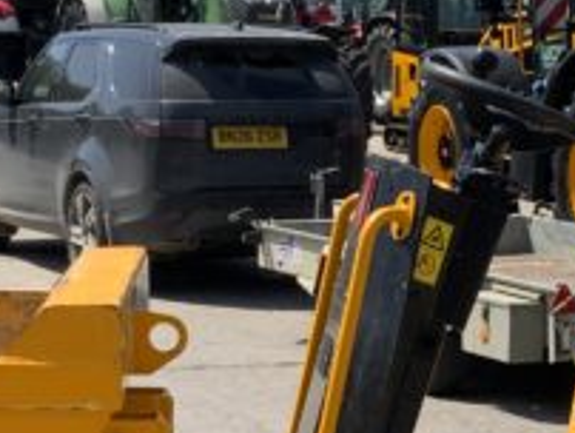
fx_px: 2445
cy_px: 387
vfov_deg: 10.1
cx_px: 433
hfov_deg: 13.4
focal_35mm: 147
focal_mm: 3
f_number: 1.8
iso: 16
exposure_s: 1/1577
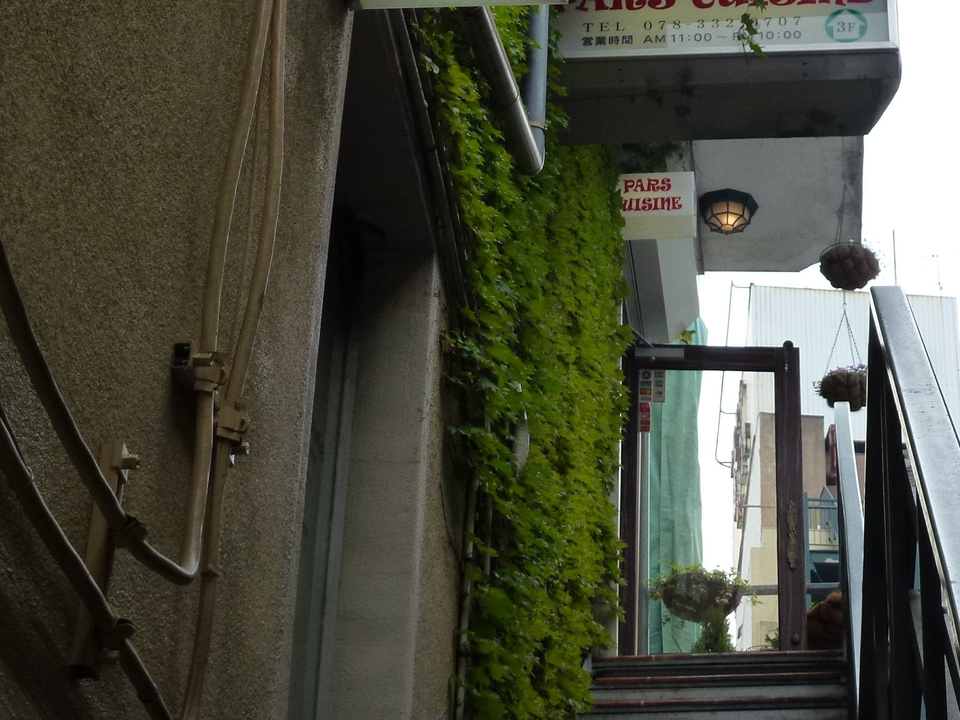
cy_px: 153
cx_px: 789
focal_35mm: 87
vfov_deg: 16.9
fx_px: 2413
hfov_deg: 22.2
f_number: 4.3
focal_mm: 9.4
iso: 160
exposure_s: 1/320
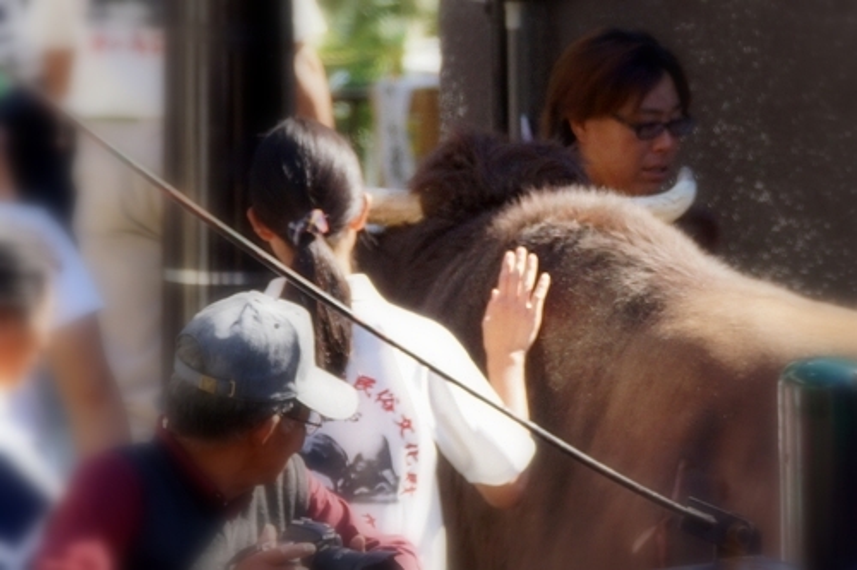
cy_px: 285
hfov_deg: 7.6
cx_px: 428
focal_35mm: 270
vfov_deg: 5.1
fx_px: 6425
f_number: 5.6
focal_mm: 180
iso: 200
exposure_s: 1/320
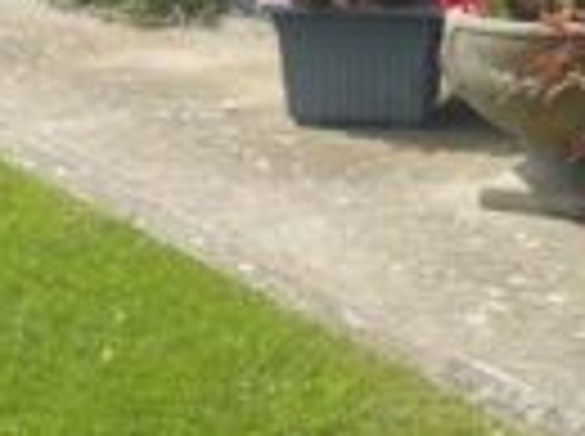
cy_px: -521
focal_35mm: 207
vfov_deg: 6.8
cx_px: -482
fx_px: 3492
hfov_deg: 9.1
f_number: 8
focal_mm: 5.8
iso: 100
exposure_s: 1/125
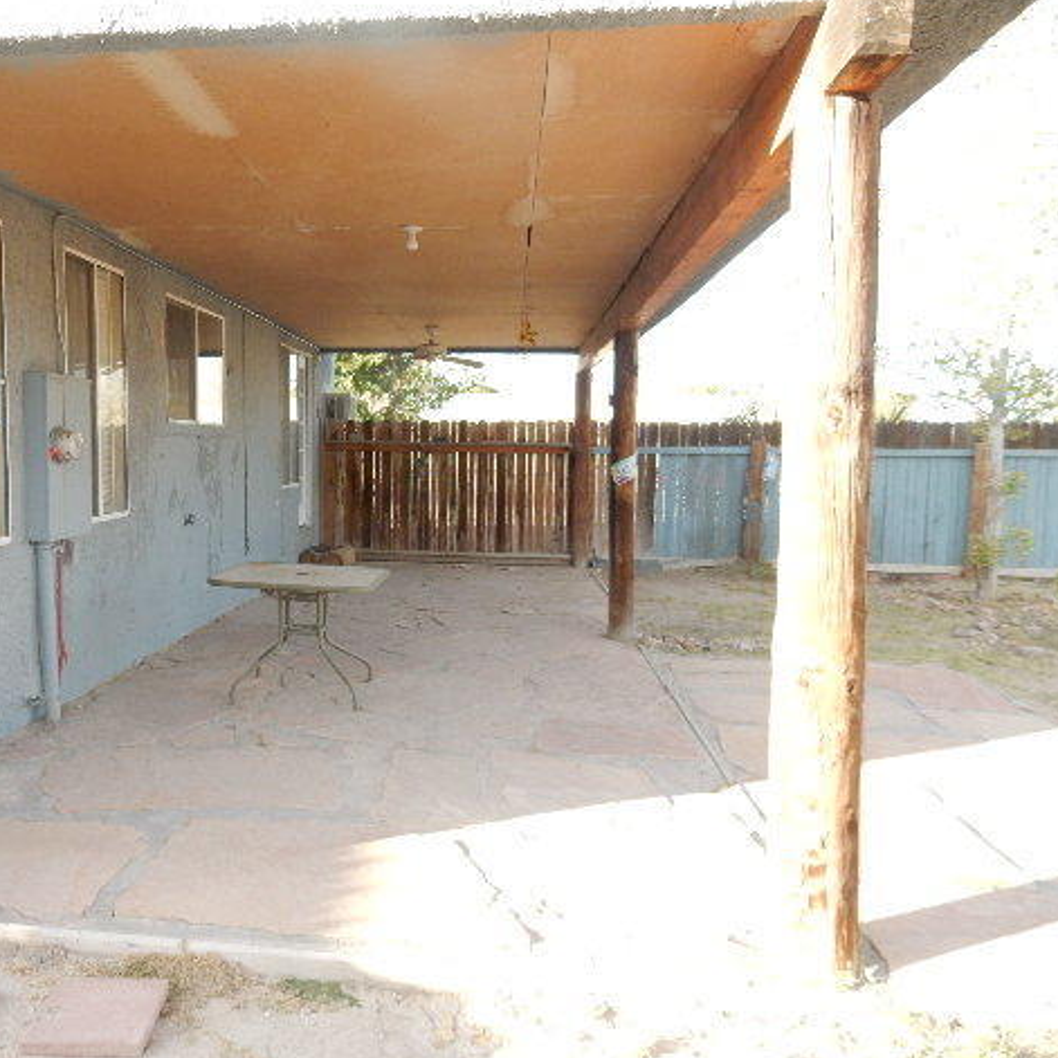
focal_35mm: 30
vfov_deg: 54.0
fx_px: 1037
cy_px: 526
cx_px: 350
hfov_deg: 53.0
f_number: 3.7
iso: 250
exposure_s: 1/250
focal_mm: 4.5
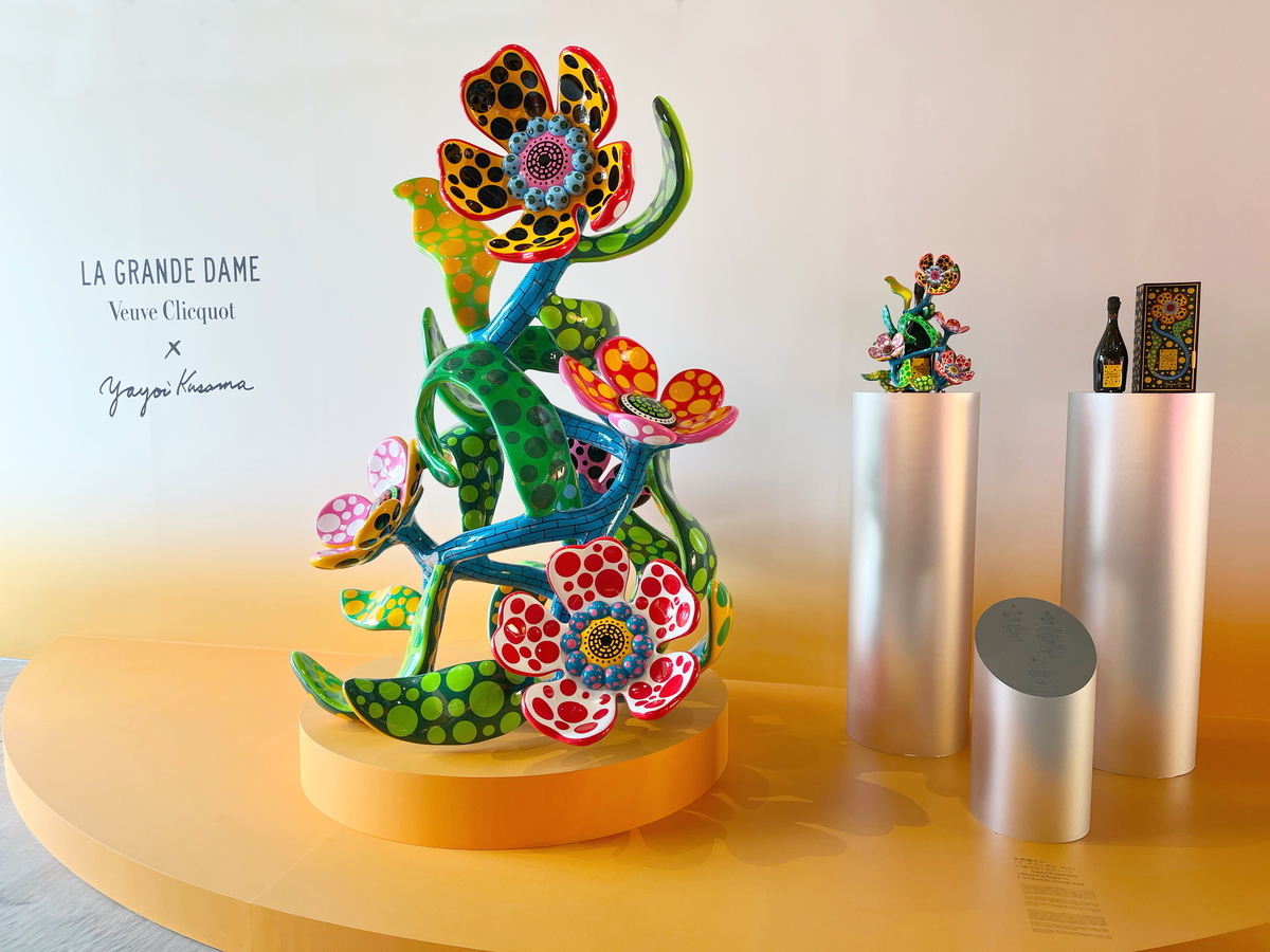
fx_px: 954
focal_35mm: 26
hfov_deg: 67.3
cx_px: 635
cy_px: 476
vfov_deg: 53.1
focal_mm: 5.1
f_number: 1.6
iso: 50
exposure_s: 1/149
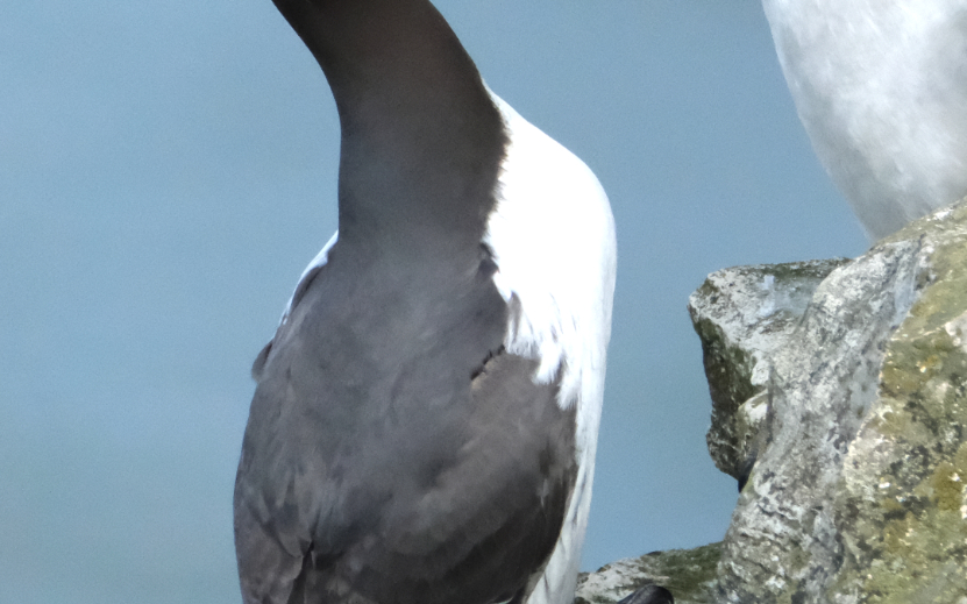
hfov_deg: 0.8
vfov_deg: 0.5
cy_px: 85
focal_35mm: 2484
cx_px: 664
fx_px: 65450
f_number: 8
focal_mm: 600
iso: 4000
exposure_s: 1/4000
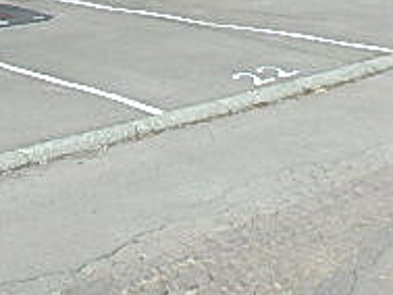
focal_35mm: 71
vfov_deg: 17.9
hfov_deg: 26.9
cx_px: 79
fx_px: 807
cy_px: -185
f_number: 3.5
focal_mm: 3.7
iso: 125
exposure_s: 1/640
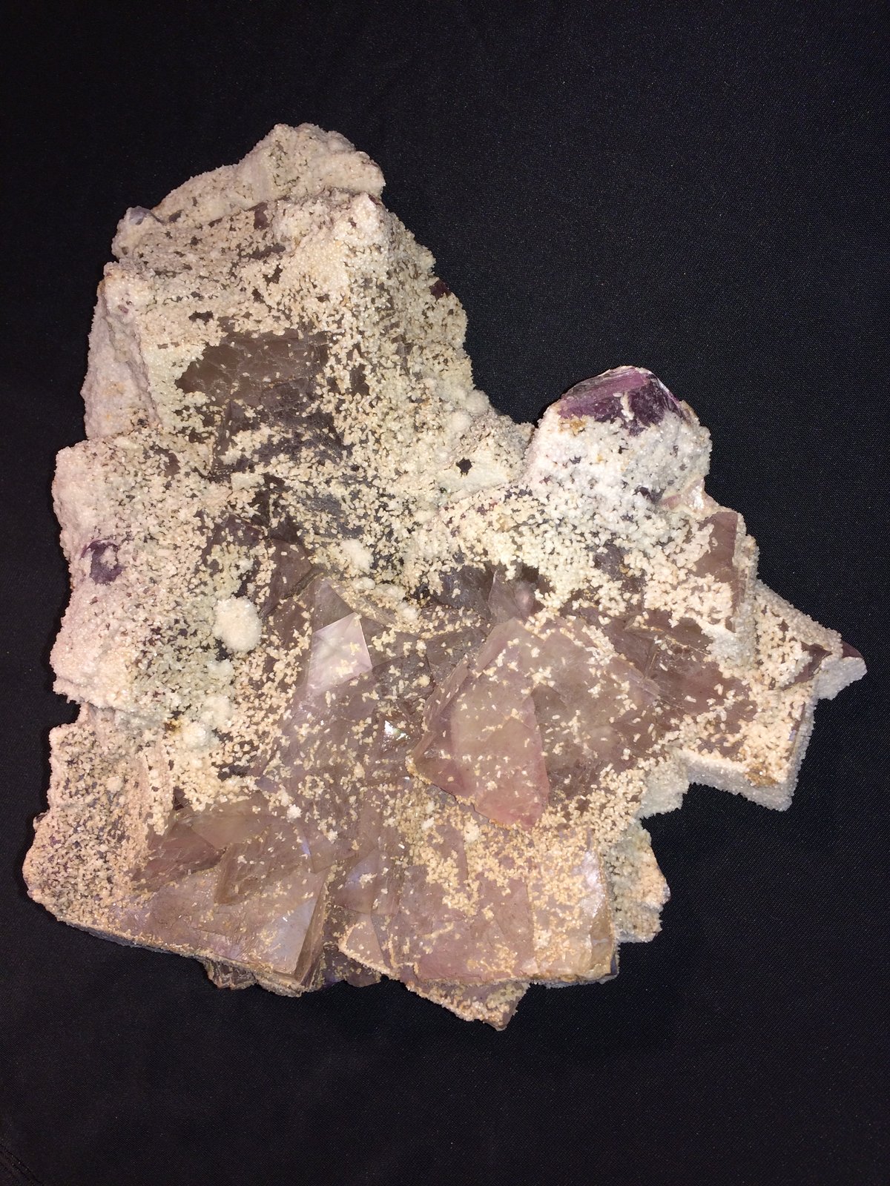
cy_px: 593
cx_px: 445
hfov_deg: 48.2
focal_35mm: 29
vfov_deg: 61.7
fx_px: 994
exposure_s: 1/42
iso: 32
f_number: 2.2
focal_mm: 4.15
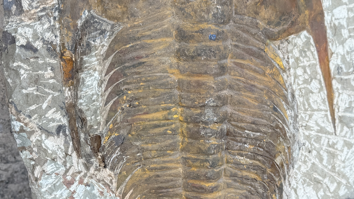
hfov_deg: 56.6
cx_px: 192
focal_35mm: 35
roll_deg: -1.9
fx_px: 329
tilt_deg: -15.2
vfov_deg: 32.6
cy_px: 34
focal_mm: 6.76
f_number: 1.78
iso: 64
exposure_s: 1/120
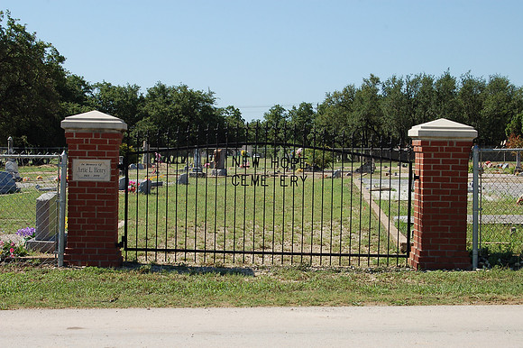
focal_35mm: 78
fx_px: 1132
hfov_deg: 26.0
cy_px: 174
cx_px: 262
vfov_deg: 17.5
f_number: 13
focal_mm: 52
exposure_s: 1/200
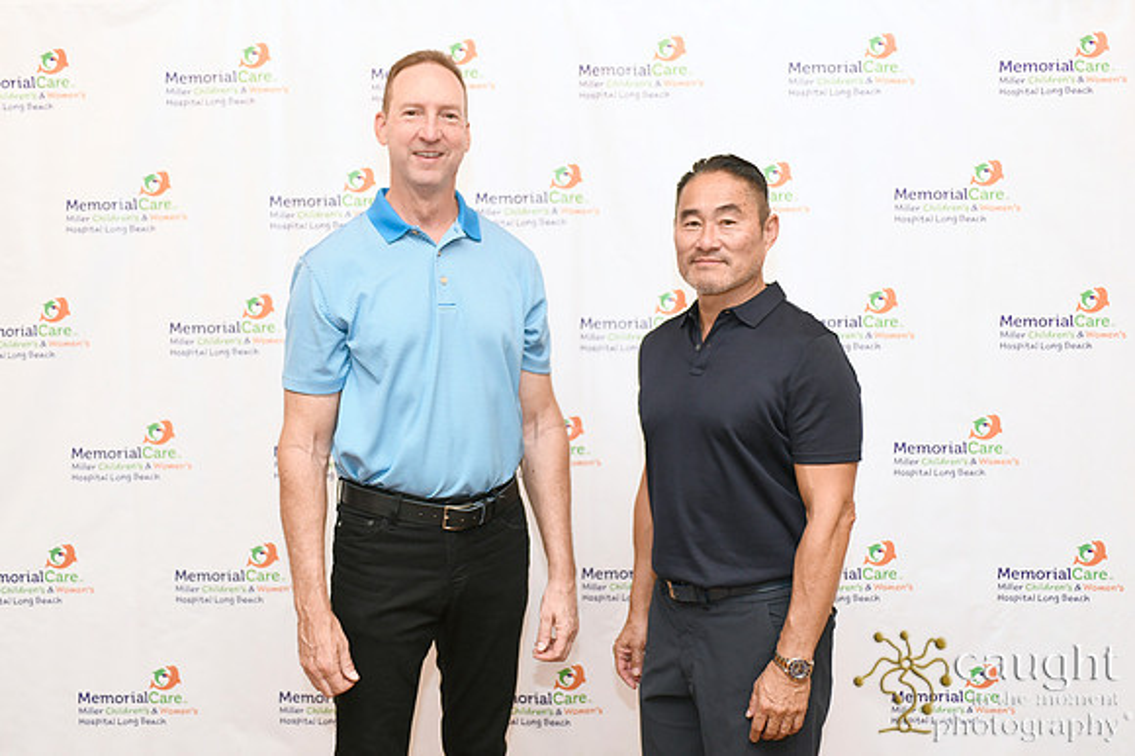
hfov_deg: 54.5
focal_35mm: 35
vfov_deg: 37.8
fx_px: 1103
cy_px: 378
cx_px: 568
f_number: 2.8
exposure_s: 1/125
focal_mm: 35
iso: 1250
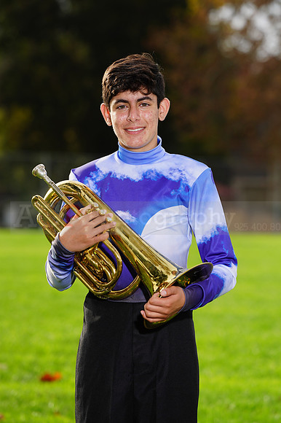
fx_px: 3106
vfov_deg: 7.8
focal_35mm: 265
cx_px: 140
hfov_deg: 5.2
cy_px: 212
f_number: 7.1
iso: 100
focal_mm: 265
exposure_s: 1/200
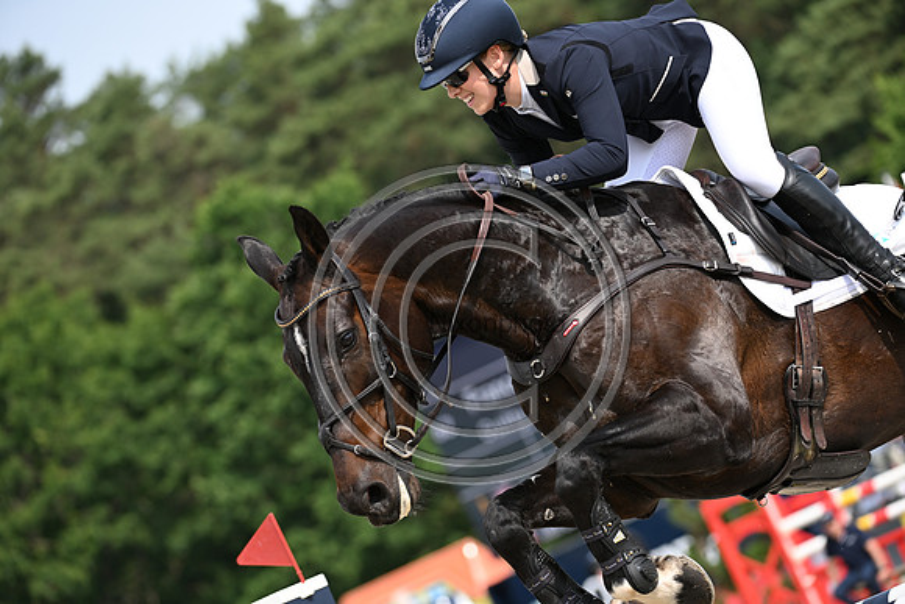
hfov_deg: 10.3
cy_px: 302
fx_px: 5029
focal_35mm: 200
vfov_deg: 6.9
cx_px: 452
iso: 400
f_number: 5.6
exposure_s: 1/1250
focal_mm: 200
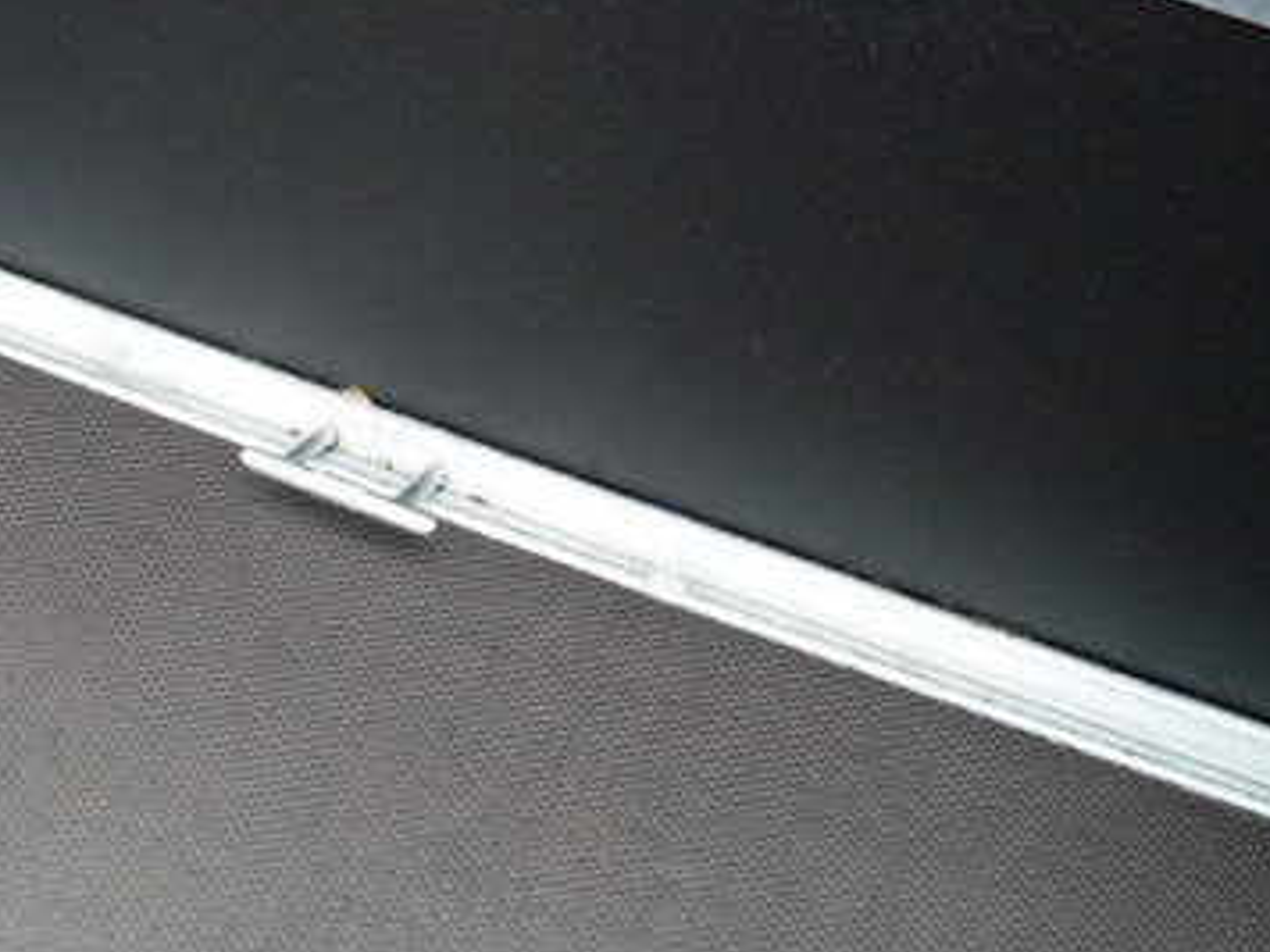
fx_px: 2165
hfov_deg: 32.3
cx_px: 382
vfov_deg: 24.7
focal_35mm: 59
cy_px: 303
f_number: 3
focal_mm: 6.3
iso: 80
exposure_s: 1/250
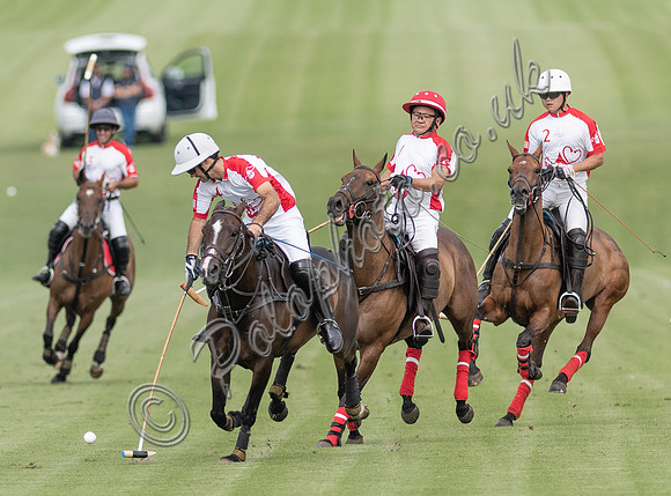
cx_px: 268
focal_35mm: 908
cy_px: 298
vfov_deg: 1.6
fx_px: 17513
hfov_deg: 2.2
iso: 250
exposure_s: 1/2500
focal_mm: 300
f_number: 2.8
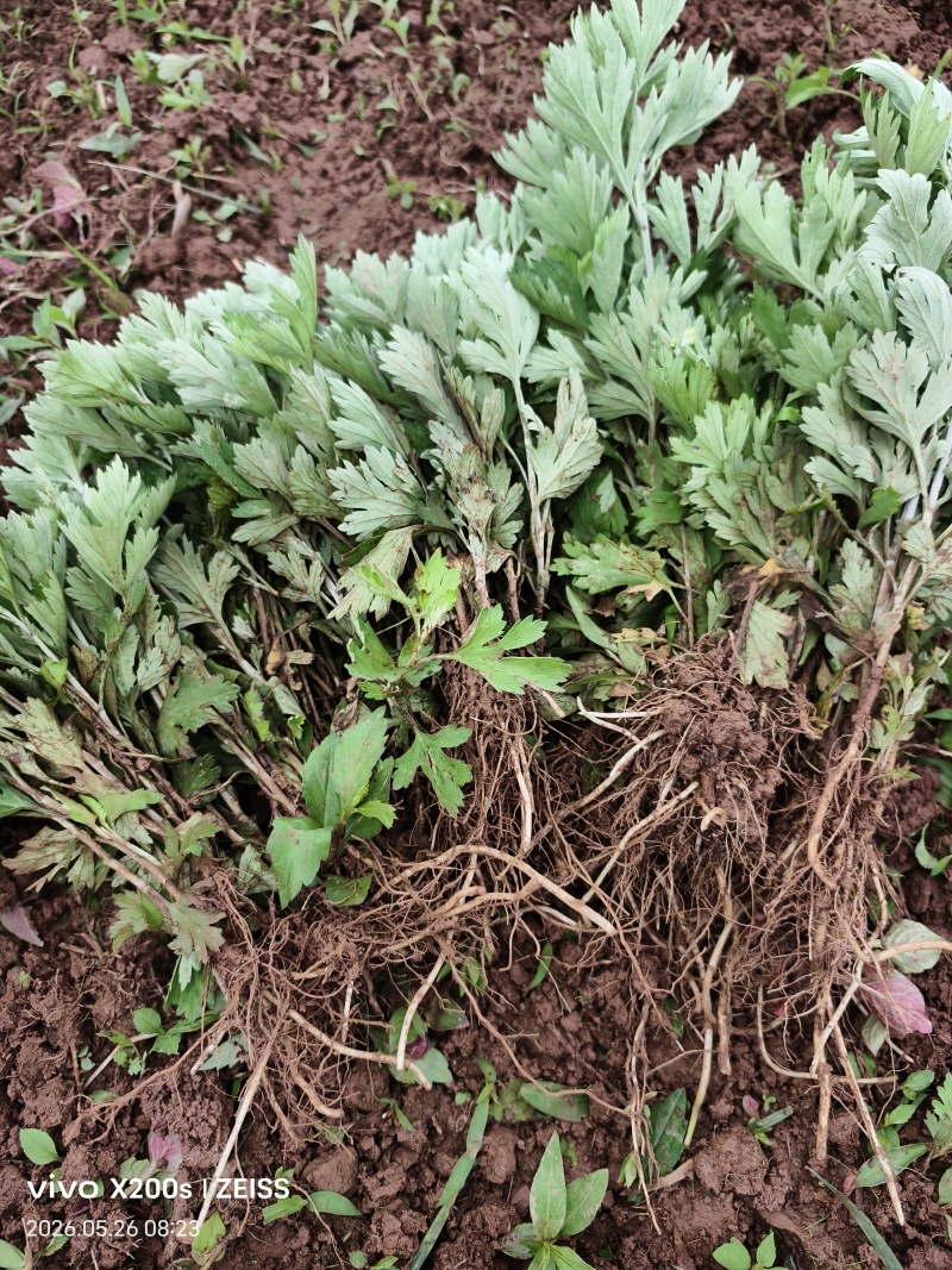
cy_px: 635
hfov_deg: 58.9
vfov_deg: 73.9
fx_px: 844
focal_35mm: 23
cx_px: 476
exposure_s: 1/180
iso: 72
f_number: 1.57
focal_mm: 5.6
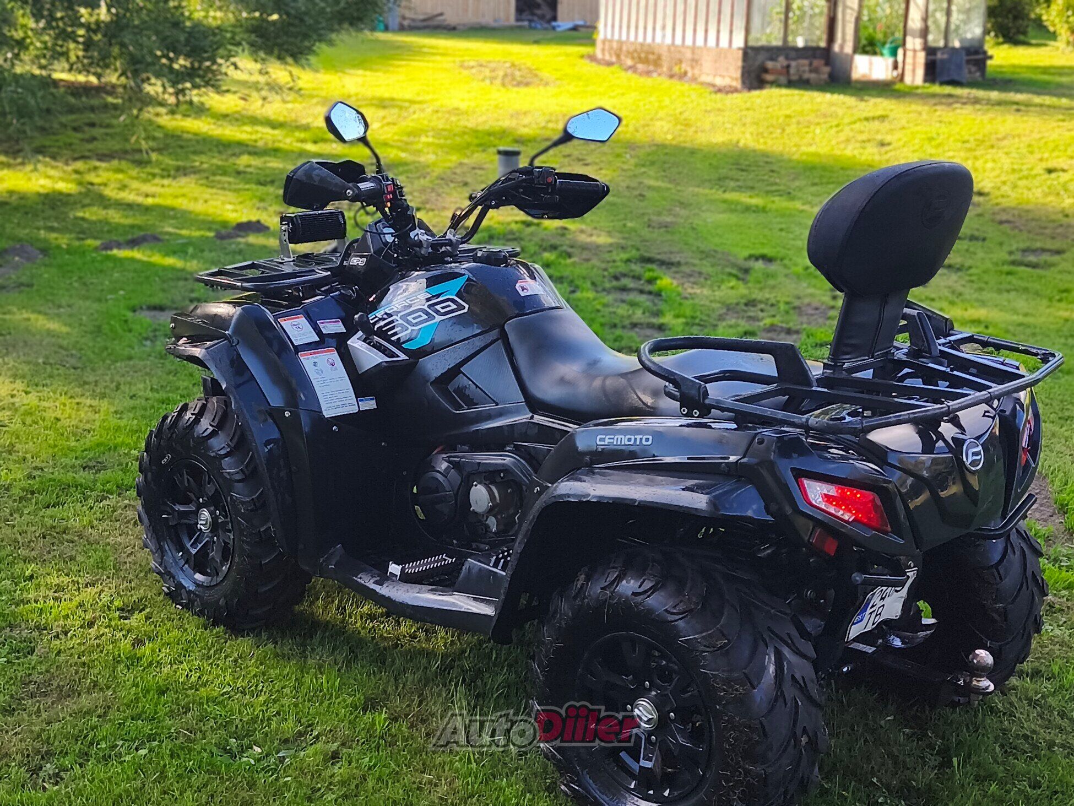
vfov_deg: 31.5
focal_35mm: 46
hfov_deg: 41.2
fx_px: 1427
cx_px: 537
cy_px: 403
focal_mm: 6.18
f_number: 1.65
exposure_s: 1/200
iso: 50
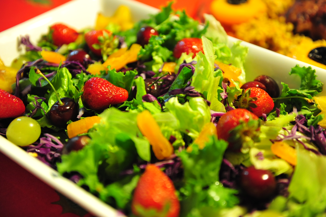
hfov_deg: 39.6
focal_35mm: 50
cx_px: 163
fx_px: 452
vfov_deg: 27.0
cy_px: 108
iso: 2800
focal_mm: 50
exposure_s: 1/60
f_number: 2.8
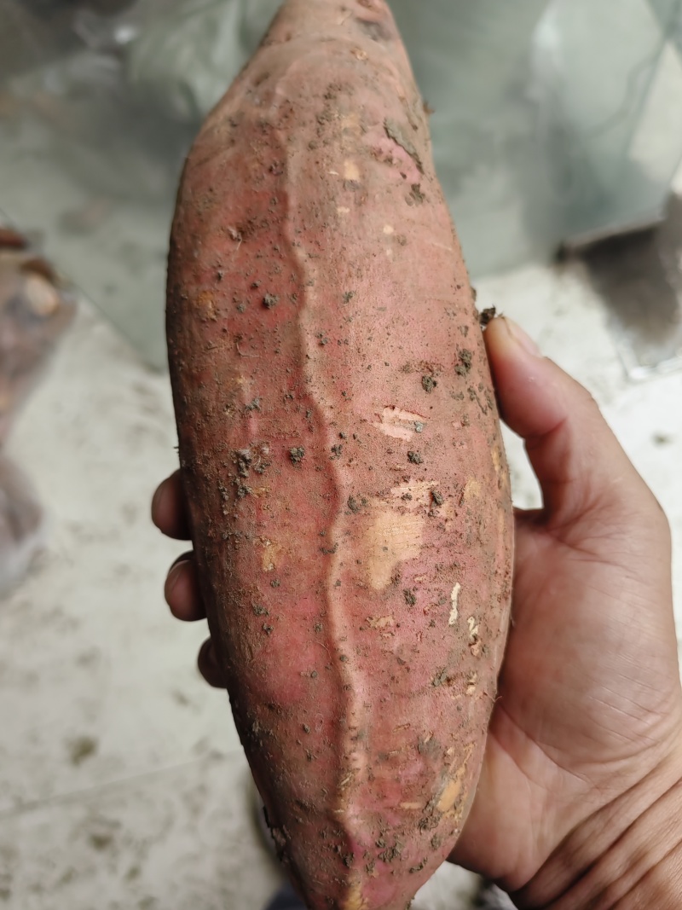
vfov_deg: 65.3
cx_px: 341
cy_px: 455
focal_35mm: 27
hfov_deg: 51.3
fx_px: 709
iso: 50
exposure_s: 1/376
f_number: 1.9
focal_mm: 5.52
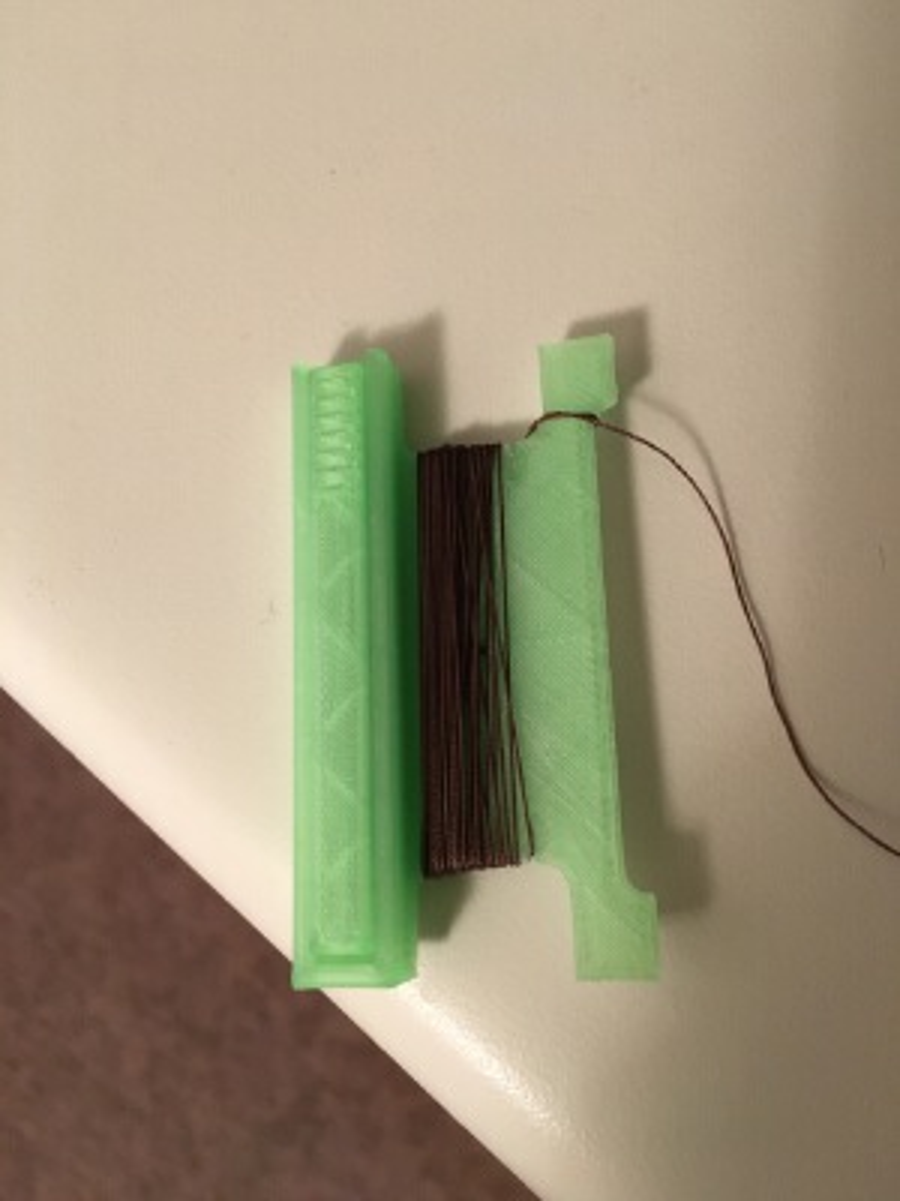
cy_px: 600
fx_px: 1005
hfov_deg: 48.2
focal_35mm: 29
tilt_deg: -76.3
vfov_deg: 61.7
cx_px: 450
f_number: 2.2
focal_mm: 4.15
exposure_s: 1/15
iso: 250
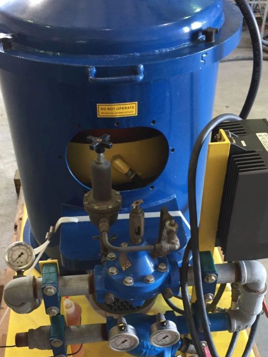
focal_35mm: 42
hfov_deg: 34.4
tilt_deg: -41.8
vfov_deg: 44.3
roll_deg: +2.0
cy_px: 229
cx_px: 132
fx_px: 433
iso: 100
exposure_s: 1/30
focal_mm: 4.15
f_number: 2.2
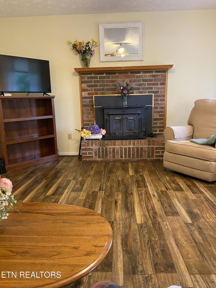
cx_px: 108
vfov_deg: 67.3
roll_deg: +2.2
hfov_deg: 53.1
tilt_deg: -9.2
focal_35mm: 26
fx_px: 216
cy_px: 144
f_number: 1.8
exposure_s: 1/60
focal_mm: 4.25
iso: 500
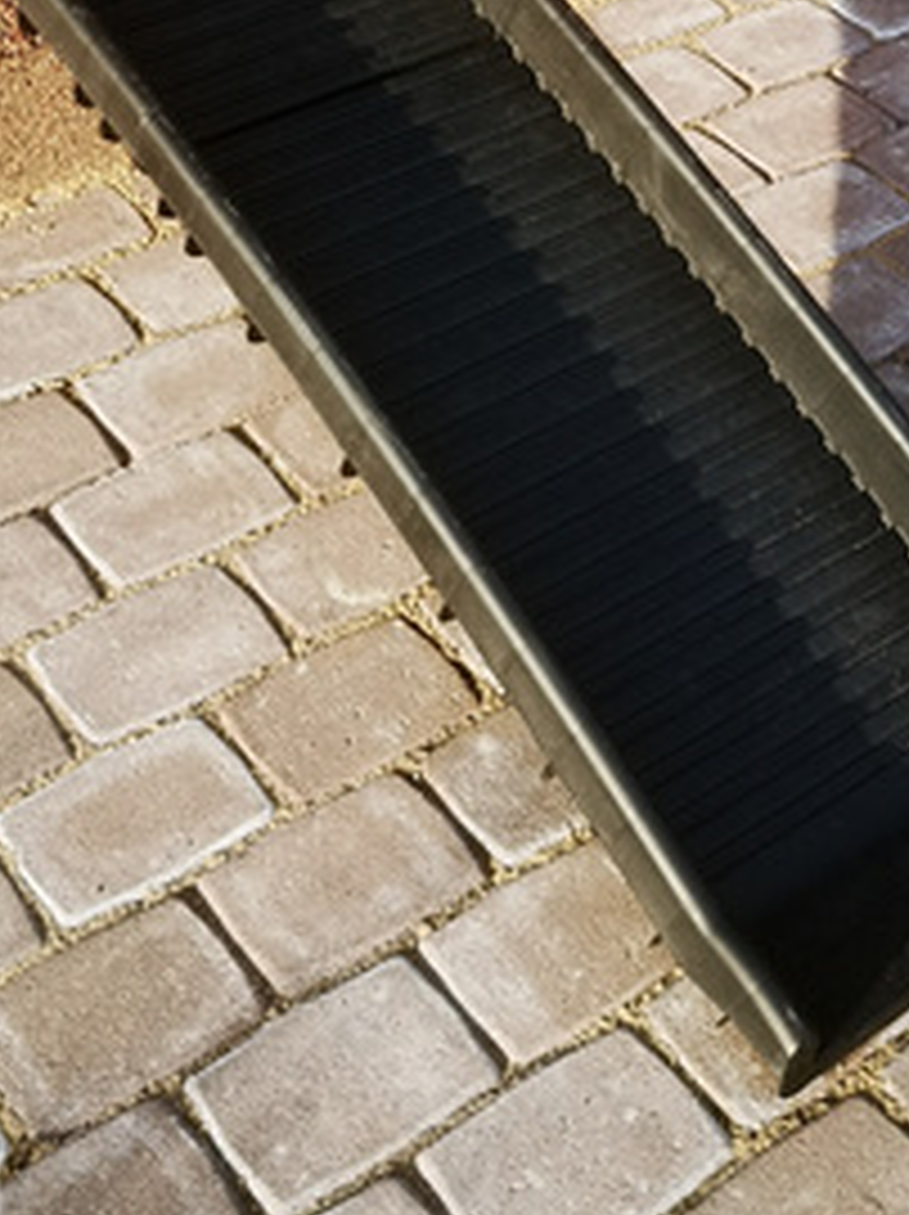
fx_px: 2209
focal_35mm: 63
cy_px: 225
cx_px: 398
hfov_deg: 23.2
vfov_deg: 30.0
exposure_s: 1/553
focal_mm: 3.95
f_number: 1.8
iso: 50
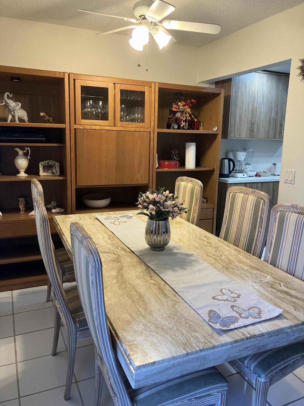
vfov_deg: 63.4
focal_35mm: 28
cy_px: 203
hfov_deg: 49.7
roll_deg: -1.5
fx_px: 328
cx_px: 152
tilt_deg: -10.9
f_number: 1.8
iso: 100
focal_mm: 3.99
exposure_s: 1/60
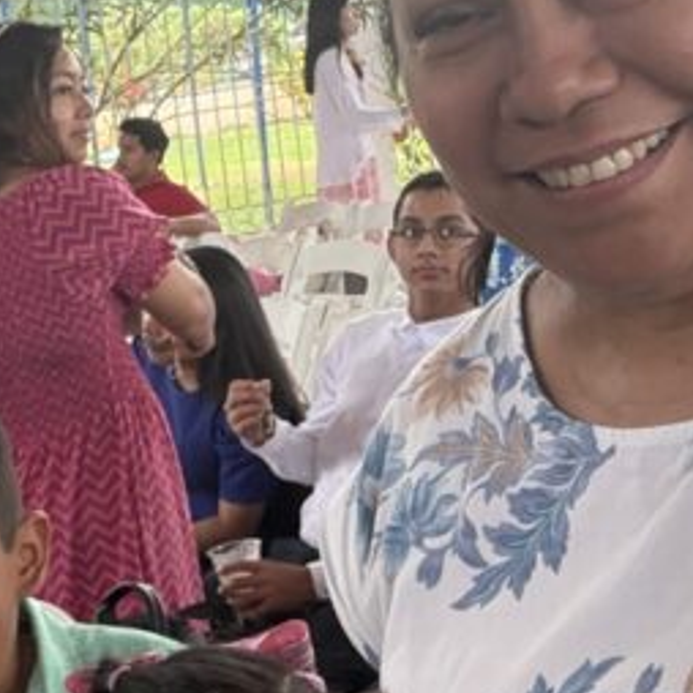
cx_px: 131
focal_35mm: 82
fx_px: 1857
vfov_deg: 21.0
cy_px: 183
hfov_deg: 20.9
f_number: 1.9
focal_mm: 2.69
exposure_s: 1/120
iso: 100
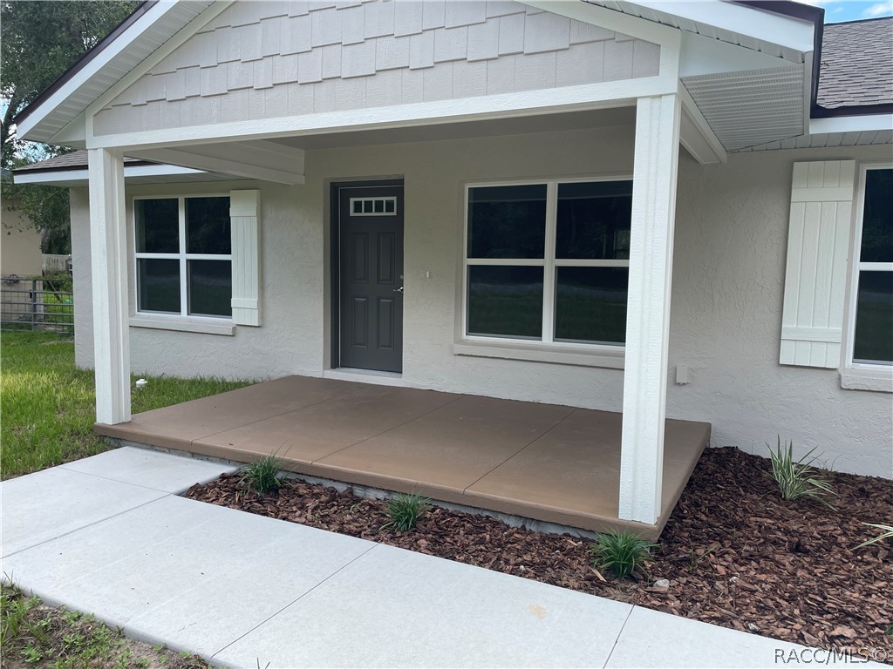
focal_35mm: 26
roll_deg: -1.2
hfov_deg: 67.3
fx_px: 671
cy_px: 334
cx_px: 446
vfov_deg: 53.1
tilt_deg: -6.0
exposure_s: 1/955
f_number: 1.6
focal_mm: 4.2
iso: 32
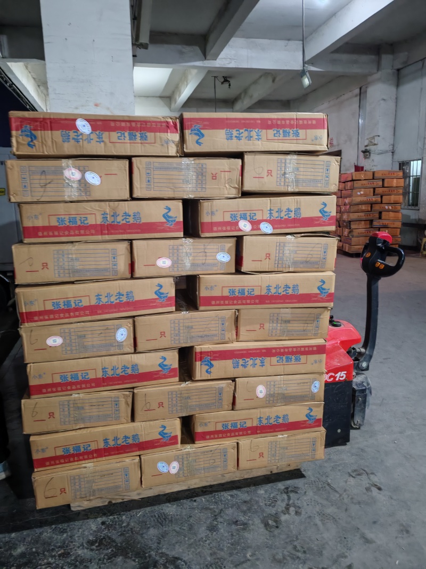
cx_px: 213
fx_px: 443
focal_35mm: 27
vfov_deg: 65.3
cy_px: 284
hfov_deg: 51.3
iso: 1000
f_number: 1.95
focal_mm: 5.52
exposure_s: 1/20
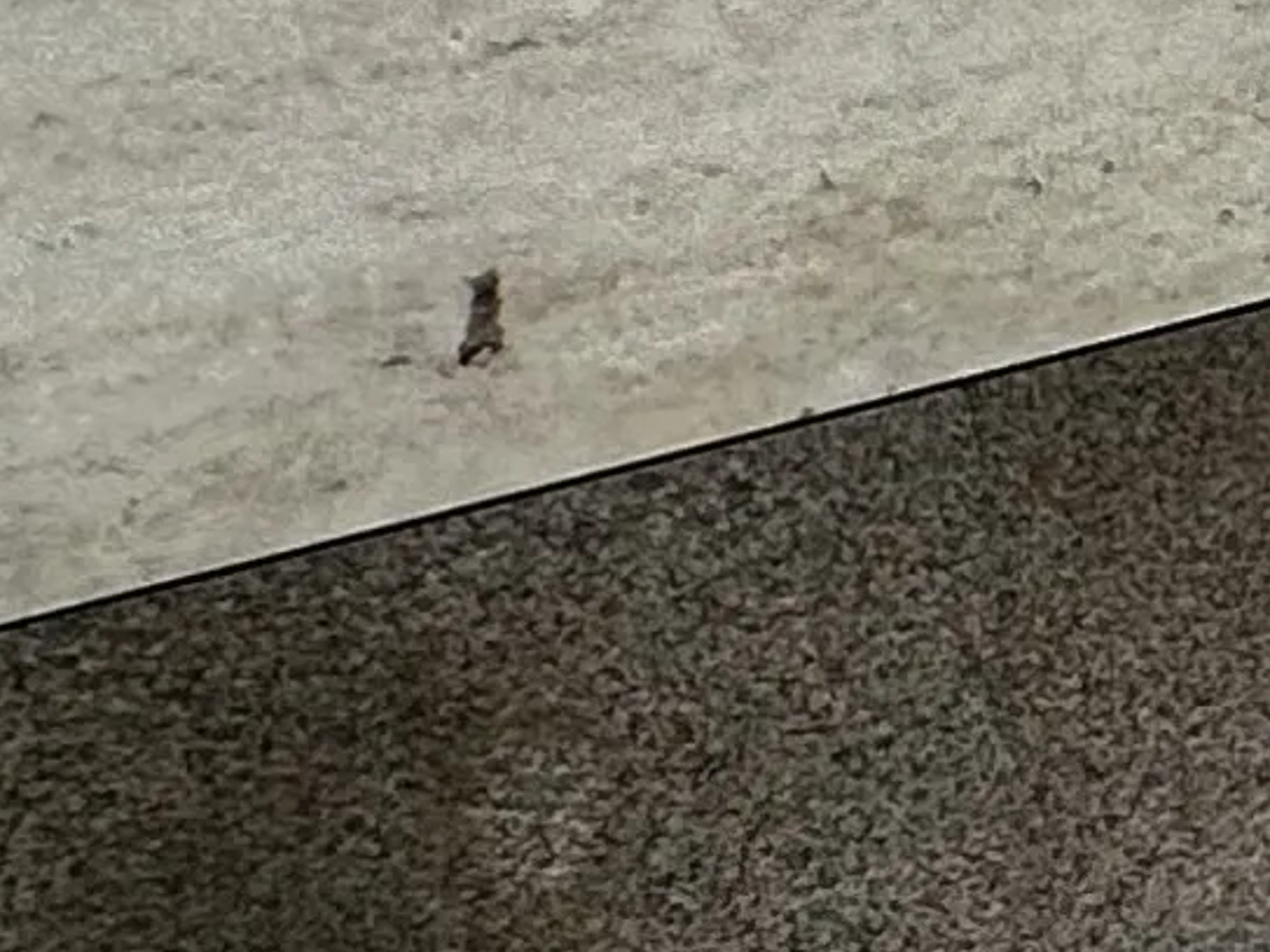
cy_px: 164
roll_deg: -1.7
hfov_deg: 9.2
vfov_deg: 14.1
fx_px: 3815
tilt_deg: -8.8
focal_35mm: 104
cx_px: 4603
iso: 40
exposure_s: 1/314
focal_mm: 2.22
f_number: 2.2
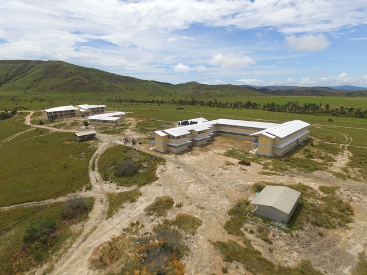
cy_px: 138
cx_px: 184
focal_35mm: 20
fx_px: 212
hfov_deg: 81.7
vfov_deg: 66.0
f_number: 2.8
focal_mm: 3.61
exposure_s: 1/1403
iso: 100
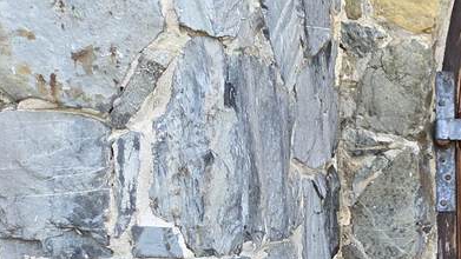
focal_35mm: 82
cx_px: 733
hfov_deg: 21.0
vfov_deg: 14.7
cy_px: 206
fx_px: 1002
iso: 50
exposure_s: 1/180
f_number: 1.8
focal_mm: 5.4
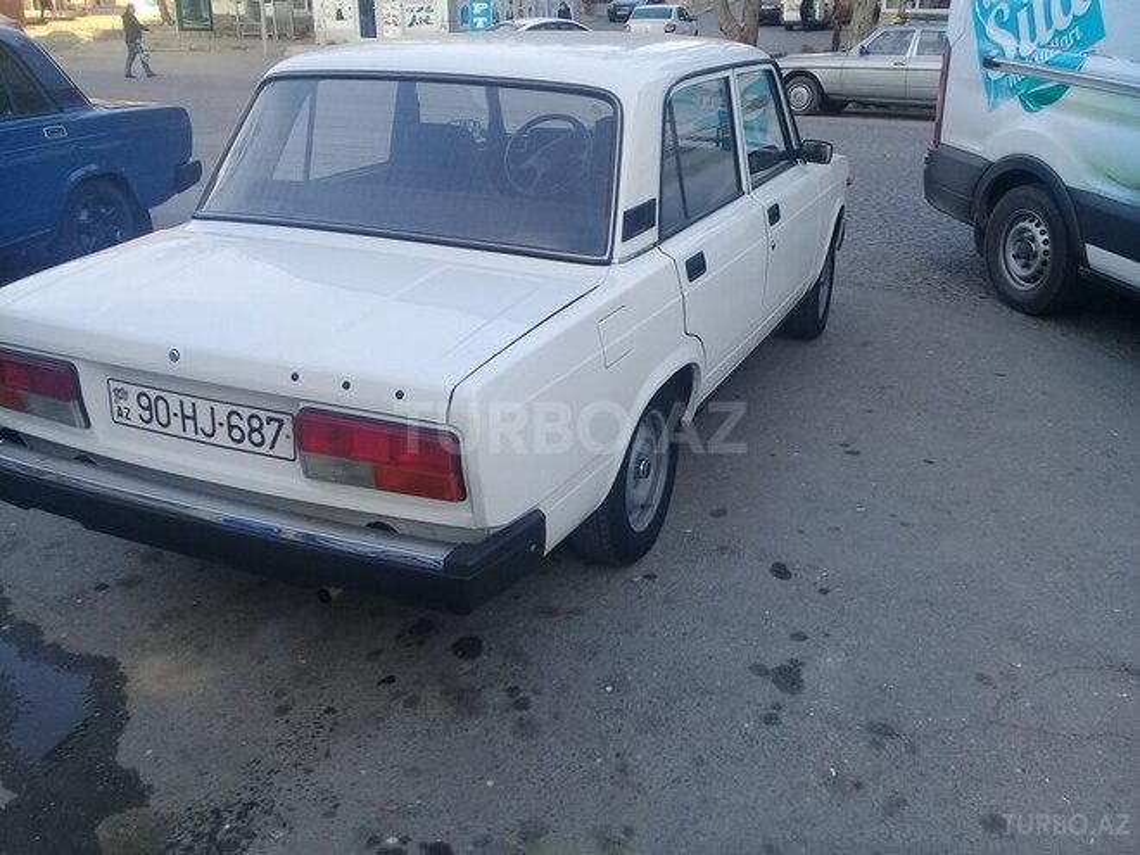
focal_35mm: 31
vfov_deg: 45.4
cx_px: 570
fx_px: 1021
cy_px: 428
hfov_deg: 58.4
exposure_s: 1/198
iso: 50
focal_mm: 3.3
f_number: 2.2
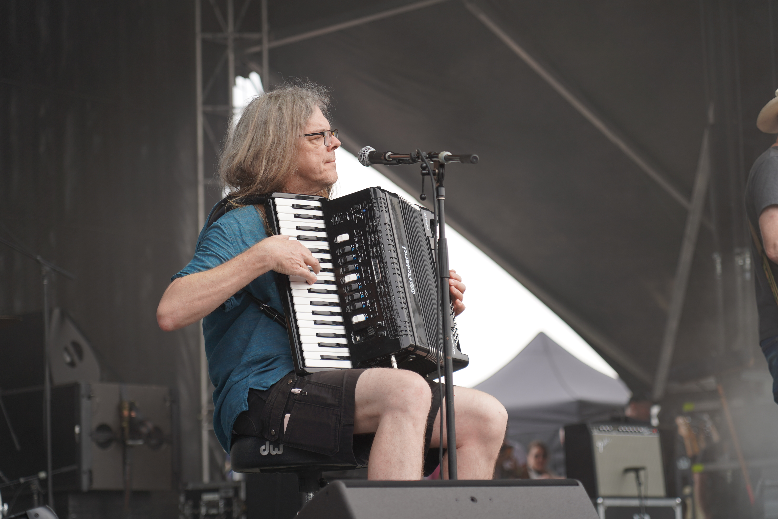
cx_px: 386
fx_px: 2291
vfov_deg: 12.9
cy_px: 261
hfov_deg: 19.3
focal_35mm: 106
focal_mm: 105
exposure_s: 1/160
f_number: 4
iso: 125
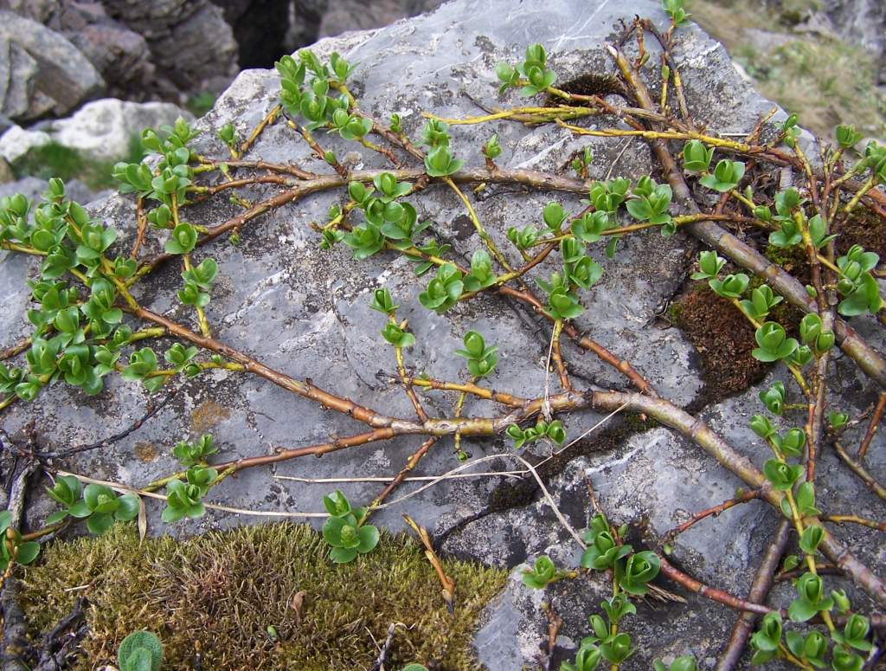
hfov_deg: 48.8
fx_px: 976
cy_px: 336
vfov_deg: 37.9
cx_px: 443
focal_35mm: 38
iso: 80
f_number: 2.8
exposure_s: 1/400
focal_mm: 6.3
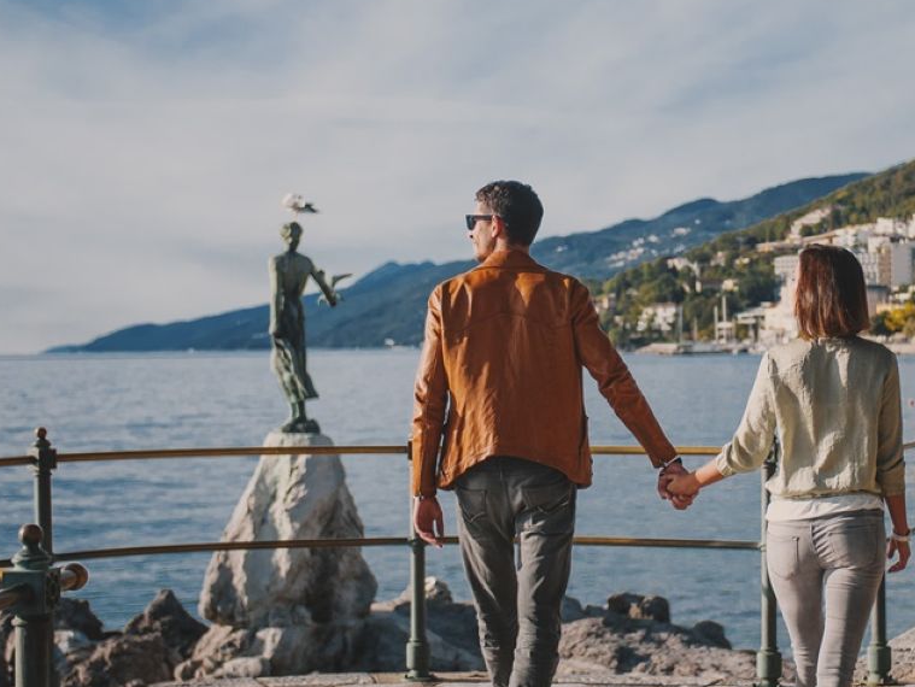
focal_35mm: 79
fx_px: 2089
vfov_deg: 18.7
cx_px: 674
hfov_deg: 24.5
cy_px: 352
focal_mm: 25
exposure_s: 1/6400
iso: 200
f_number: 1.6
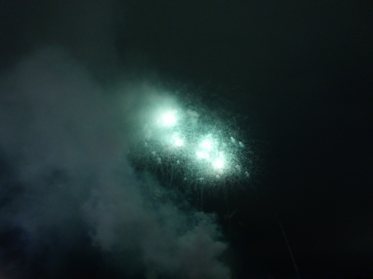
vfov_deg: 54.9
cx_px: 186
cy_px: 140
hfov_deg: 69.4
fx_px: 269
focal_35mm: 25
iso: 500
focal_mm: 4.3
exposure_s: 1/4
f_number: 3.3
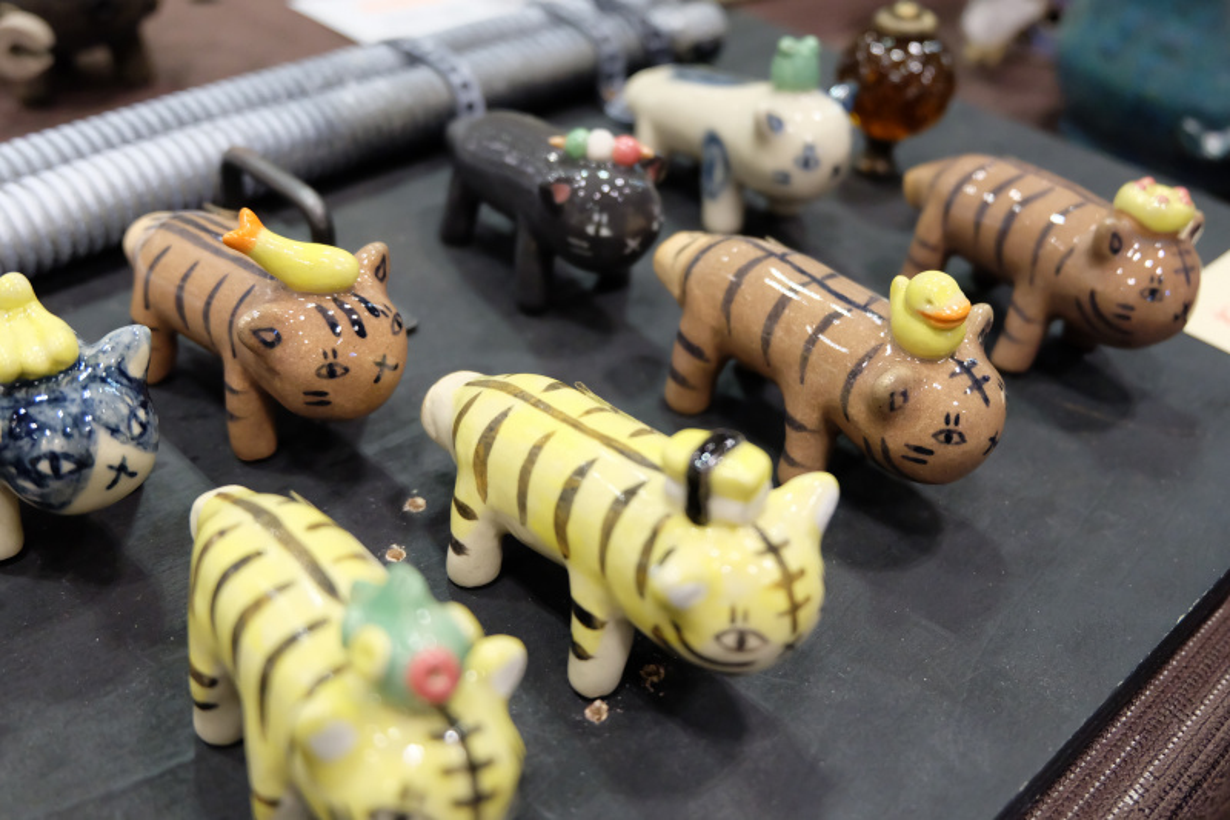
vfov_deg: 36.9
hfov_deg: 53.1
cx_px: 615
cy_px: 410
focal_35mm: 36
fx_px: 1230
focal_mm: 24.3
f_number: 4.2
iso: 3200
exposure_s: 1/75
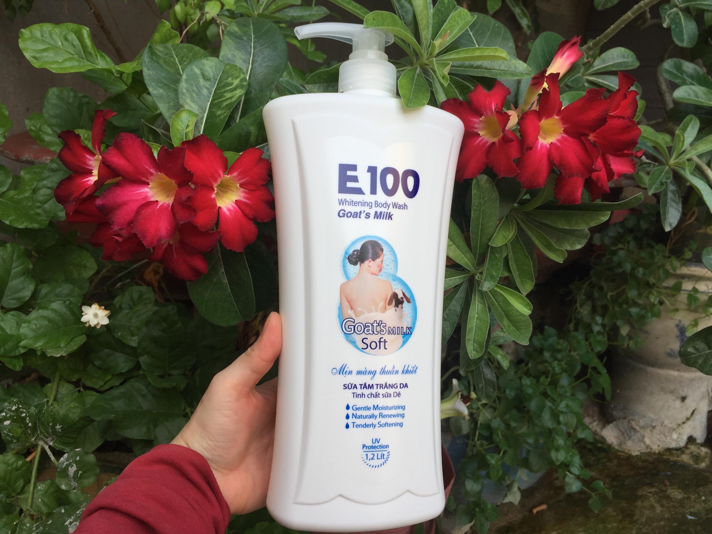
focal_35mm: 29
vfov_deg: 48.2
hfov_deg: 61.7
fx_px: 596
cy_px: 267
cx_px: 356
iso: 32
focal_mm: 4.15
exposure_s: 1/190
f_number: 2.2
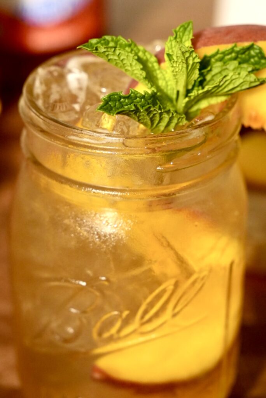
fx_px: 830
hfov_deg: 18.2
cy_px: 199
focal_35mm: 75
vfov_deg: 27.0
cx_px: 133
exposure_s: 1/100
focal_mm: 50
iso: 2500
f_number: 4.5
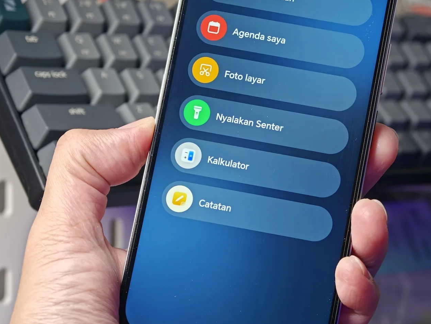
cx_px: 291
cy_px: 150
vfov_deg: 13.3
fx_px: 1382
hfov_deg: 17.7
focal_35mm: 111
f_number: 2.2
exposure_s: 1/87
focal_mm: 20.1
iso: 400
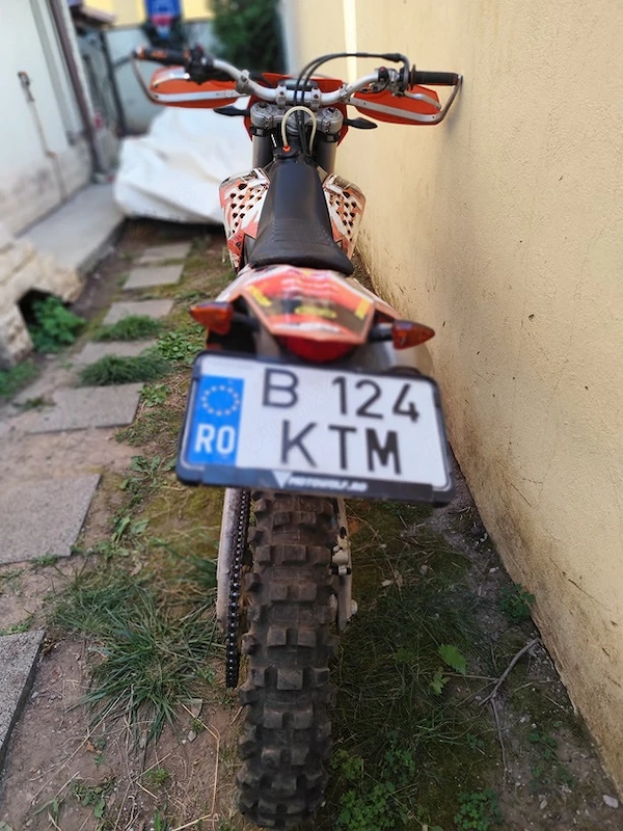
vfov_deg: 73.9
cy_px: 416
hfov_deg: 58.9
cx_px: 312
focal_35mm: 23
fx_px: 552
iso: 100
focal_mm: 6.14
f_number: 1.65
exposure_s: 1/100
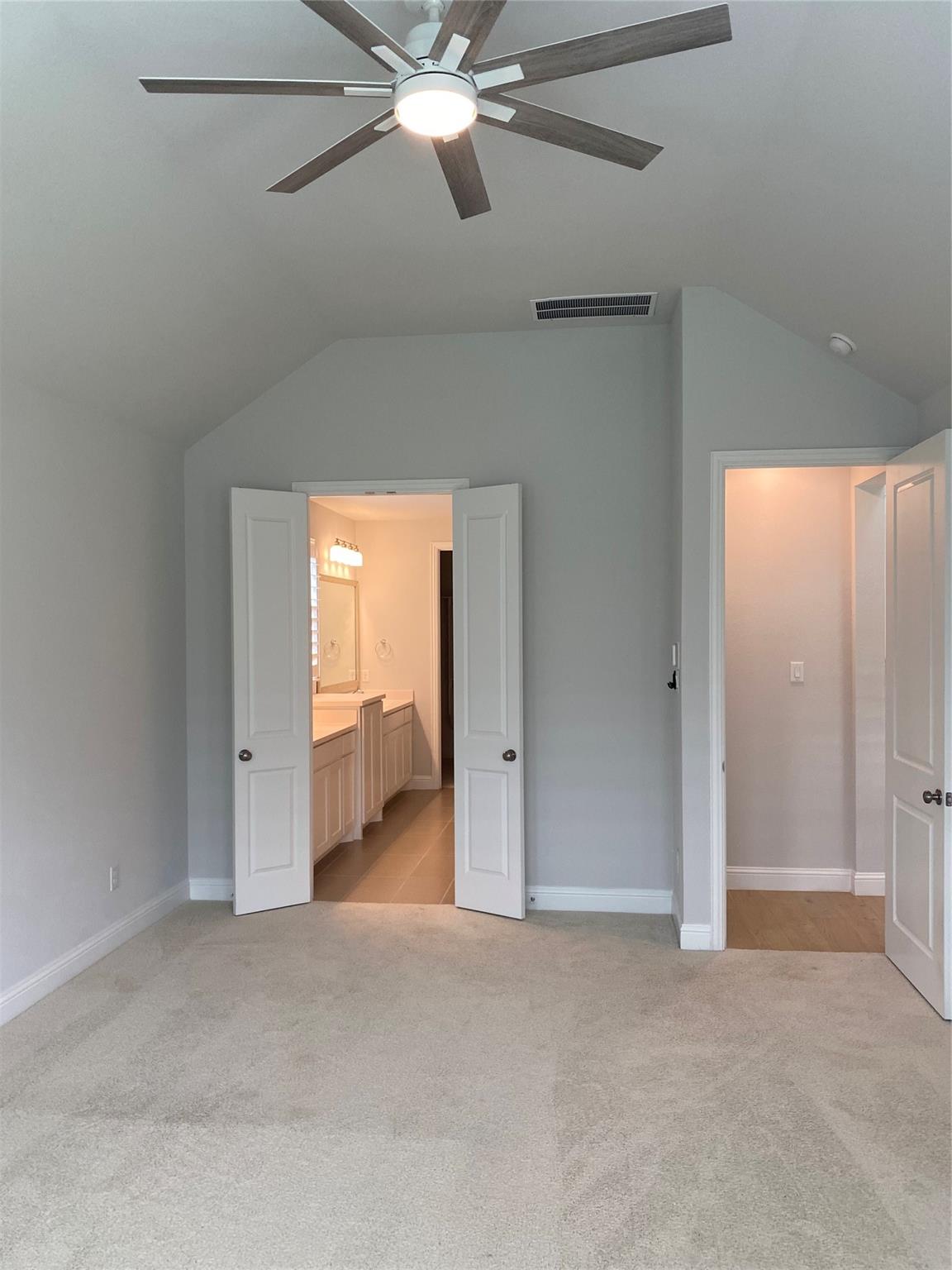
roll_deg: +0.8
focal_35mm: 26
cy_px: 635
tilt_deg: -1.0
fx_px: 953
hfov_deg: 53.1
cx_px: 476
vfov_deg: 67.3
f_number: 1.8
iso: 125
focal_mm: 4.25
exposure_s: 1/120
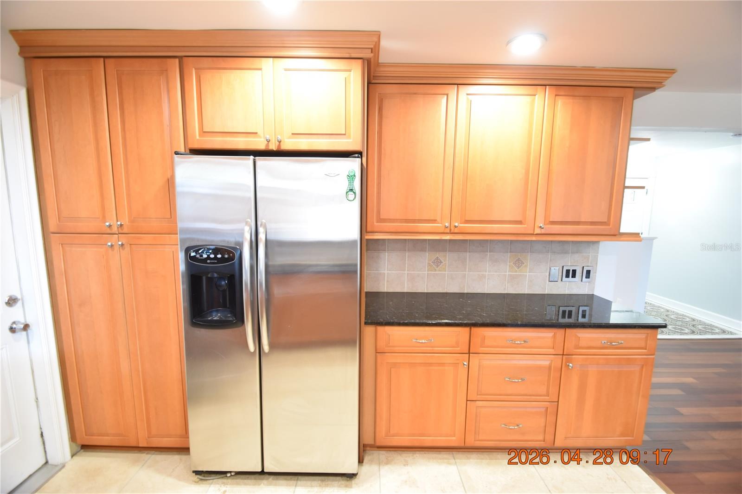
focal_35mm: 15
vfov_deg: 77.3
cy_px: 247
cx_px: 371
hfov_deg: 100.4
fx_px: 309
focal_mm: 10
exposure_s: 1/15
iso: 800
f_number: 3.5
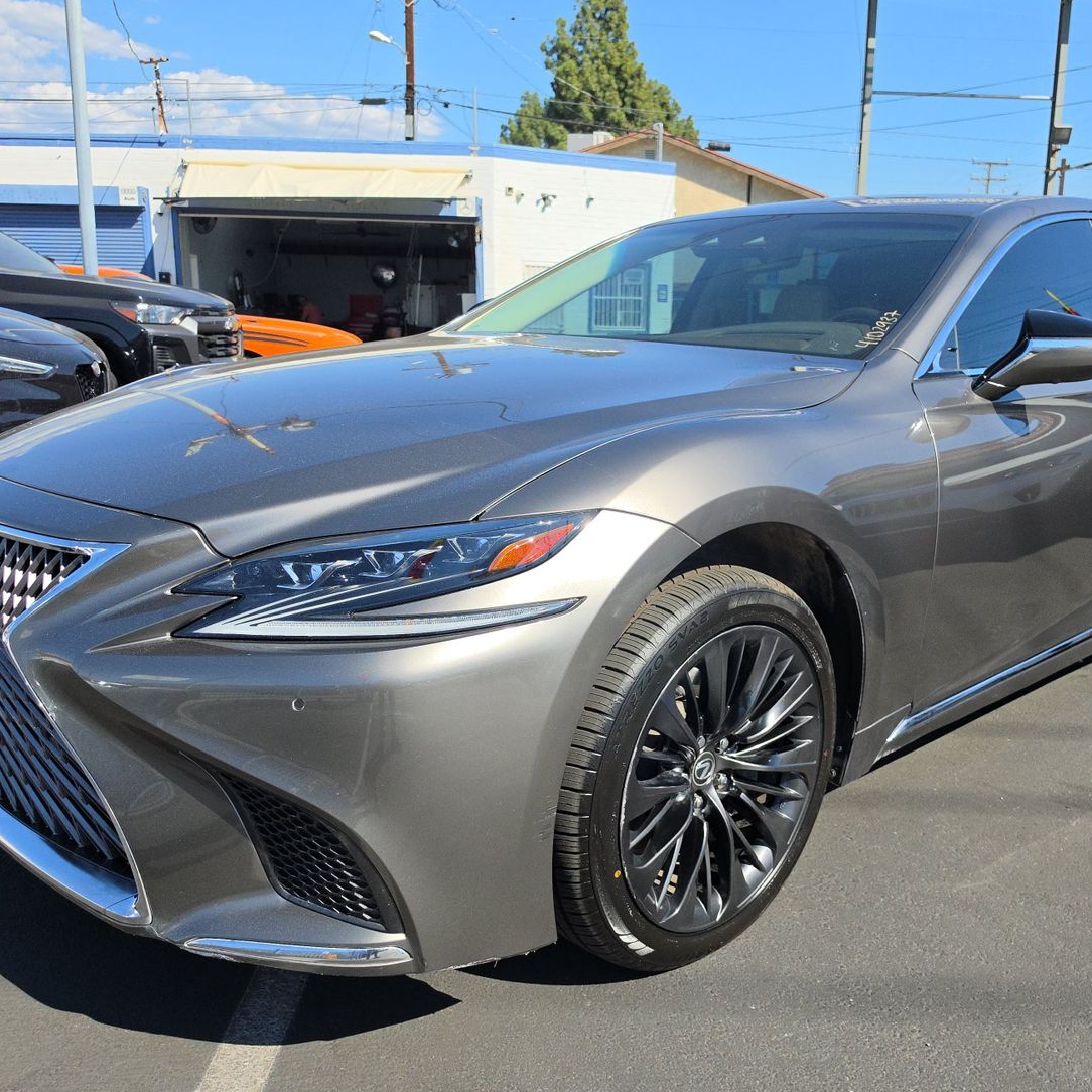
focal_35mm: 30
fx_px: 1071
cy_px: 584
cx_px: 613
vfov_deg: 54.0
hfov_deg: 53.9
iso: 50
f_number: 1.4
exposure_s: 1/7940
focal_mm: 6.5
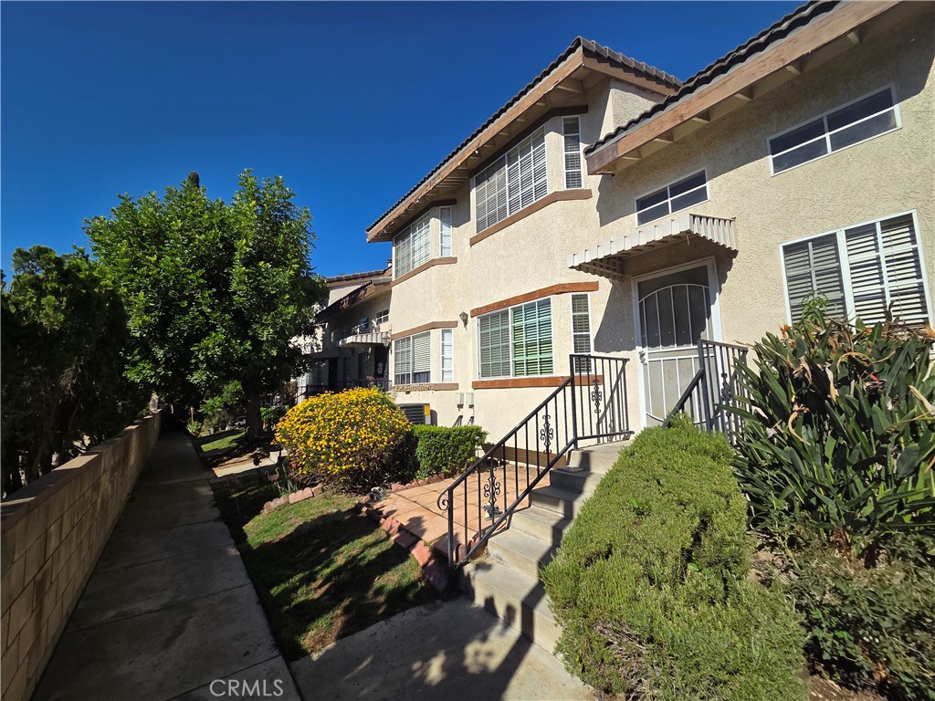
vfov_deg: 89.9
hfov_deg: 106.2
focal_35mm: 13
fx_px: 351
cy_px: 350
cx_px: 468
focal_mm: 2.2
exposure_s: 1/2859
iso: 50
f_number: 2.2
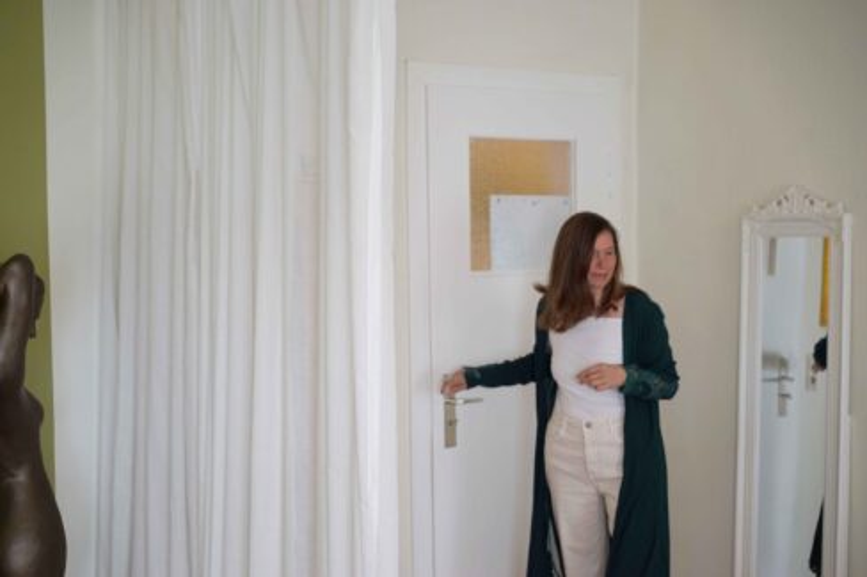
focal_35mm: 55
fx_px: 1324
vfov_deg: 24.6
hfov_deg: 36.3
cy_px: 288
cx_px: 434
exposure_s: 1/160
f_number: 4
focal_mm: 55
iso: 800
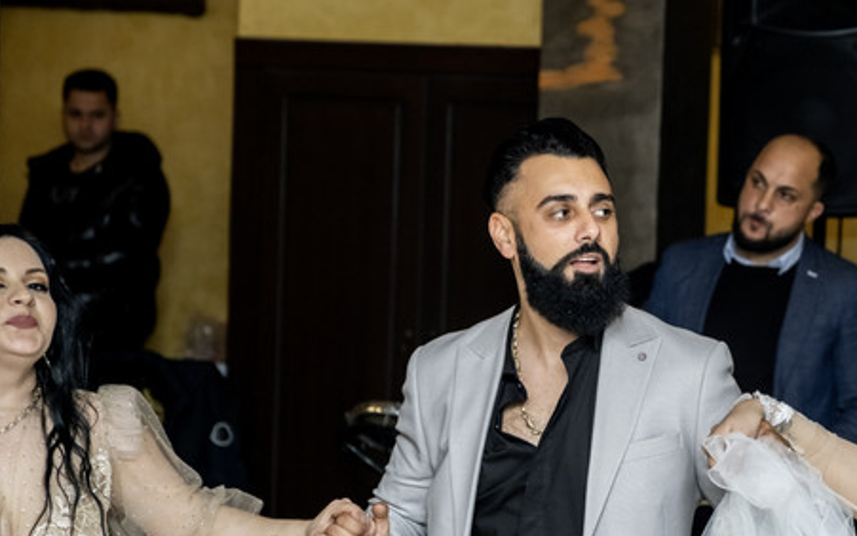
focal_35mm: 120
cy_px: 311
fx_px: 2803
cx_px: 600
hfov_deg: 17.3
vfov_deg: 10.9
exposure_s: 1/160
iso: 800
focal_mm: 55
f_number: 2.8
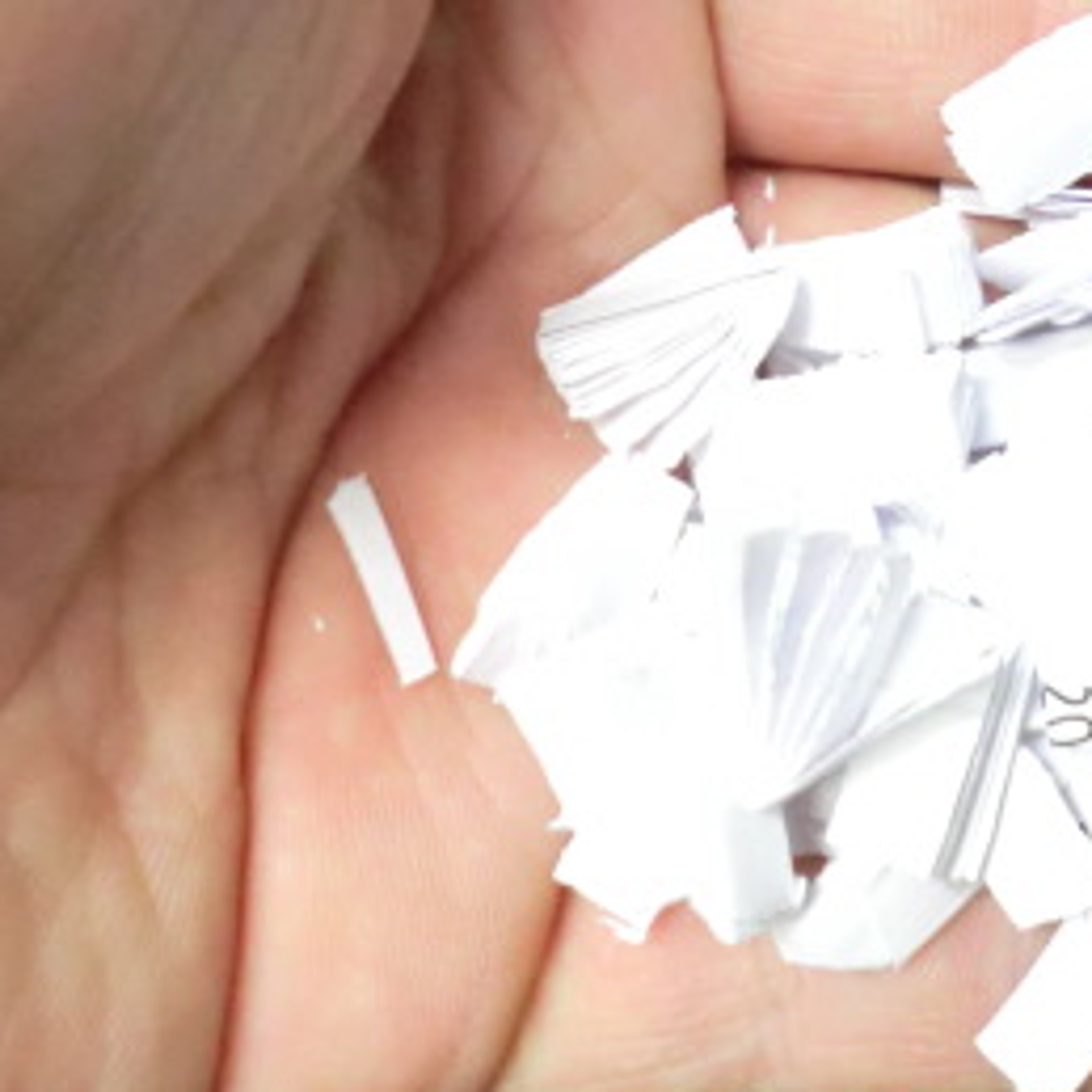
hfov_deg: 24.0
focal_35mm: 70
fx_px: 2498
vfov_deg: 24.6
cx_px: 978
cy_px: 438
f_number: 3.5
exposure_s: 1/20
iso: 800
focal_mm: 5.8
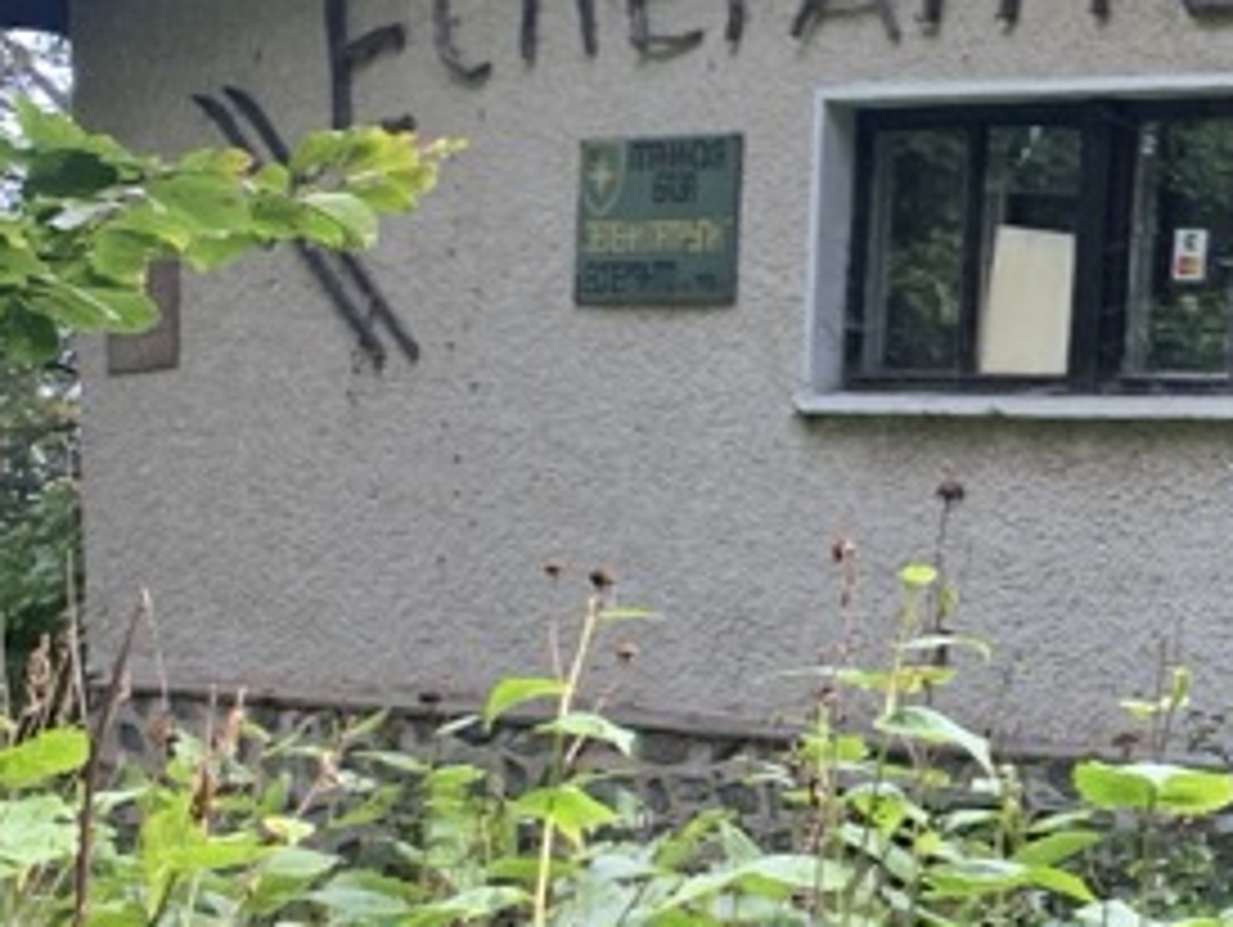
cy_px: 346
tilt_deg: +3.0
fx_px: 3458
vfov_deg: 15.3
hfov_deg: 17.9
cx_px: 1894
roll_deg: -3.4
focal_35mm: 97
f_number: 1.8
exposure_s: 1/122
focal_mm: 4.25
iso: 25
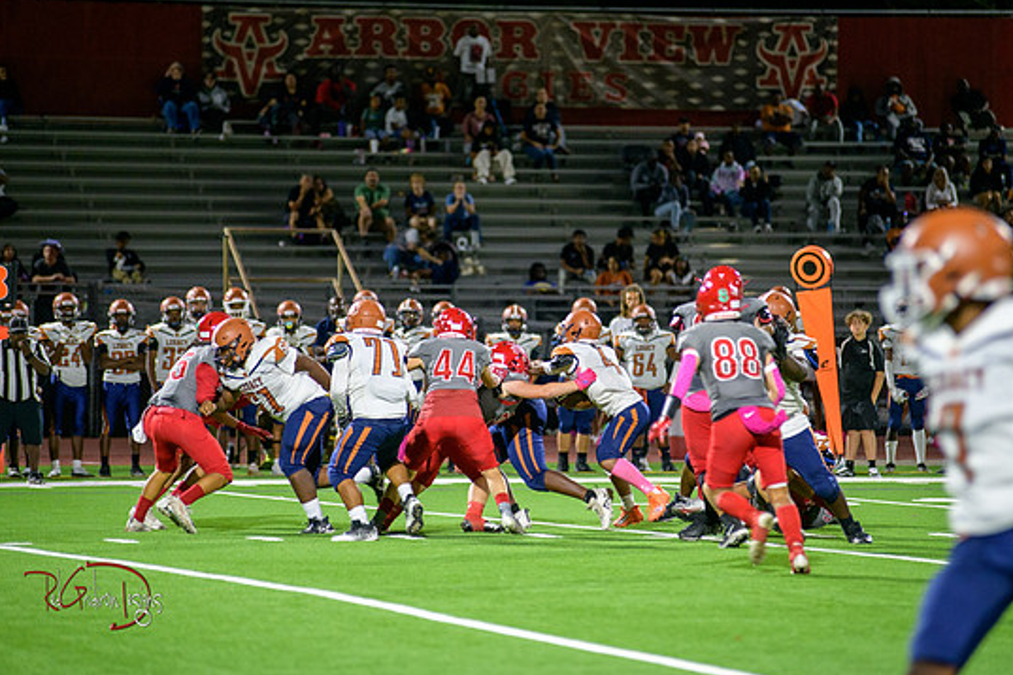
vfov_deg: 6.4
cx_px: 523
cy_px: 323
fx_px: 6078
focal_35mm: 216
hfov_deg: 9.5
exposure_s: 1/250
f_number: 2.8
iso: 1600
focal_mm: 200
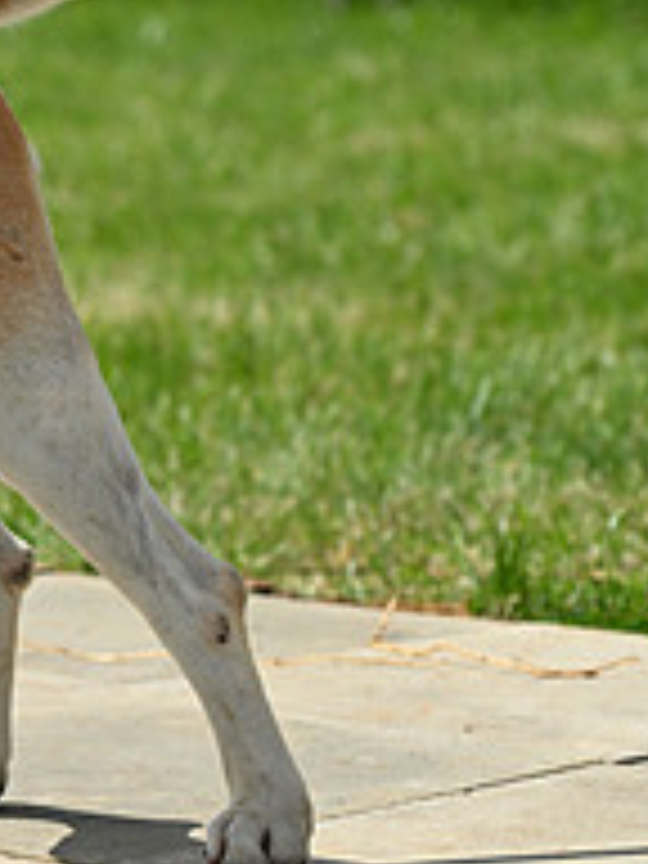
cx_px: -612
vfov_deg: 6.2
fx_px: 7962
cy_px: 187
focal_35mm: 319
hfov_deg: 4.6
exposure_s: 1/1250
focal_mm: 110
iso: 125
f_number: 4.5
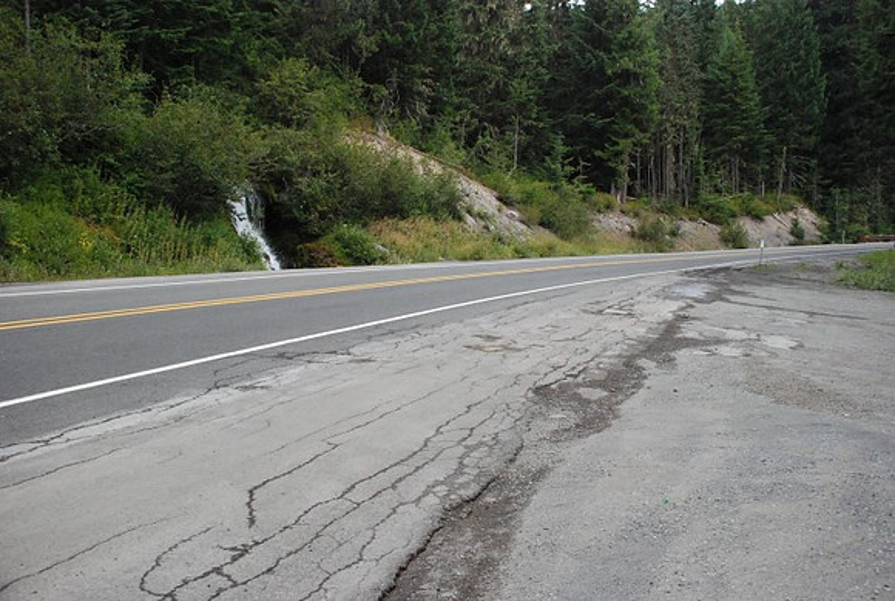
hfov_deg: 53.0
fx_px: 897
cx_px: 448
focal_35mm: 36
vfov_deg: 37.0
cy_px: 300
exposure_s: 1/2000
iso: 1600
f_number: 4
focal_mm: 24
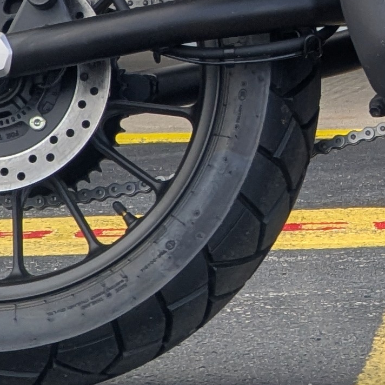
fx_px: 6770
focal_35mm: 538
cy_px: -285
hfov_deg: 3.2
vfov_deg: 3.2
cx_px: 758
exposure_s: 1/161
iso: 42
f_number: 3.5
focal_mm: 19
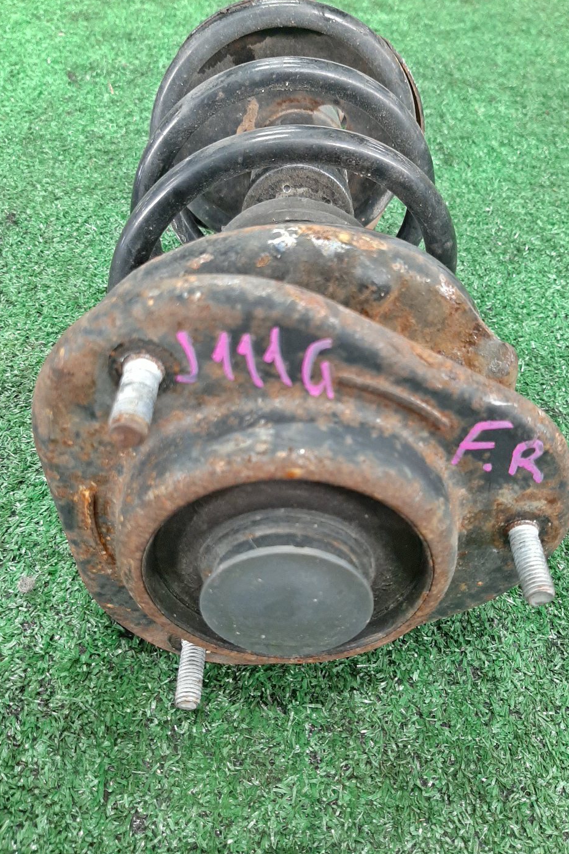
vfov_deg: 65.5
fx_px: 664
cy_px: 414
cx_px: 305
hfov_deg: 46.4
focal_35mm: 28
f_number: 1.7
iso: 230
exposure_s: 1/25
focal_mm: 3.93
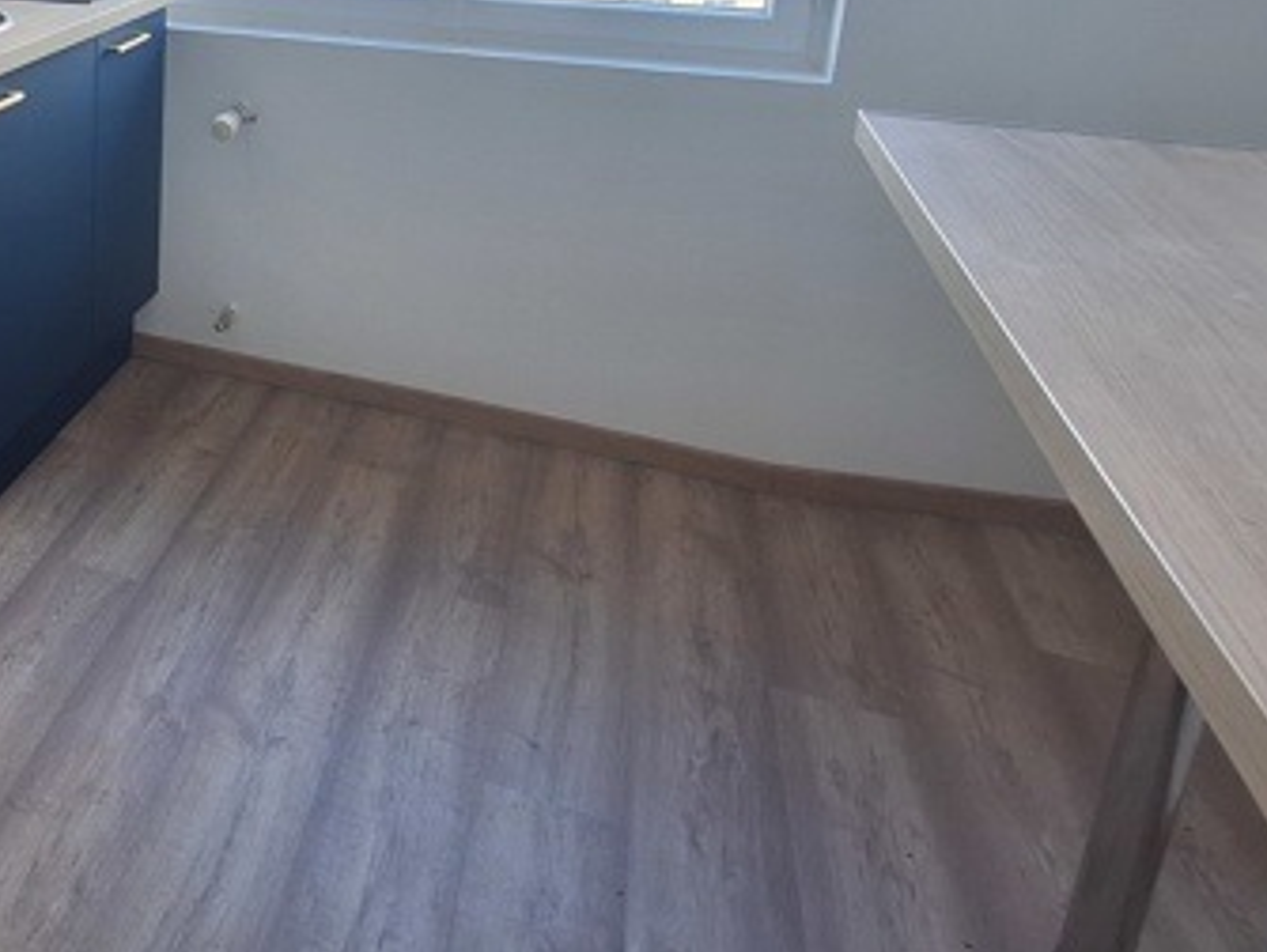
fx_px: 1136
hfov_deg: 48.8
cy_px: 106
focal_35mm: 31
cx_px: 23
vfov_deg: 42.0
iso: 40
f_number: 2.2
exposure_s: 1/100
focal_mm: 1.74
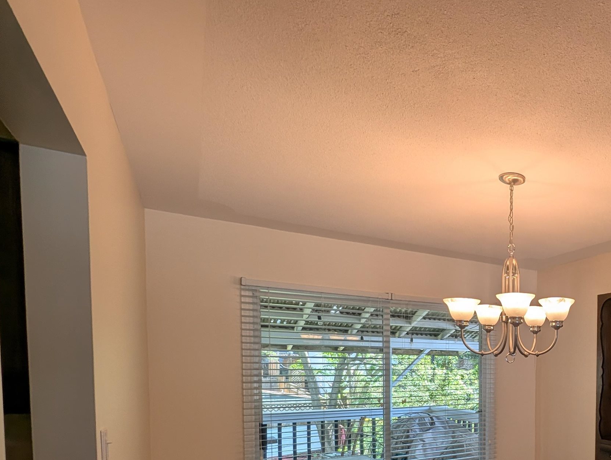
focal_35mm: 24
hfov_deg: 59.9
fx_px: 424
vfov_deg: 52.2
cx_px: 557
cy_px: 386
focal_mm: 1.95
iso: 55
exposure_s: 1/120
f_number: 2.2
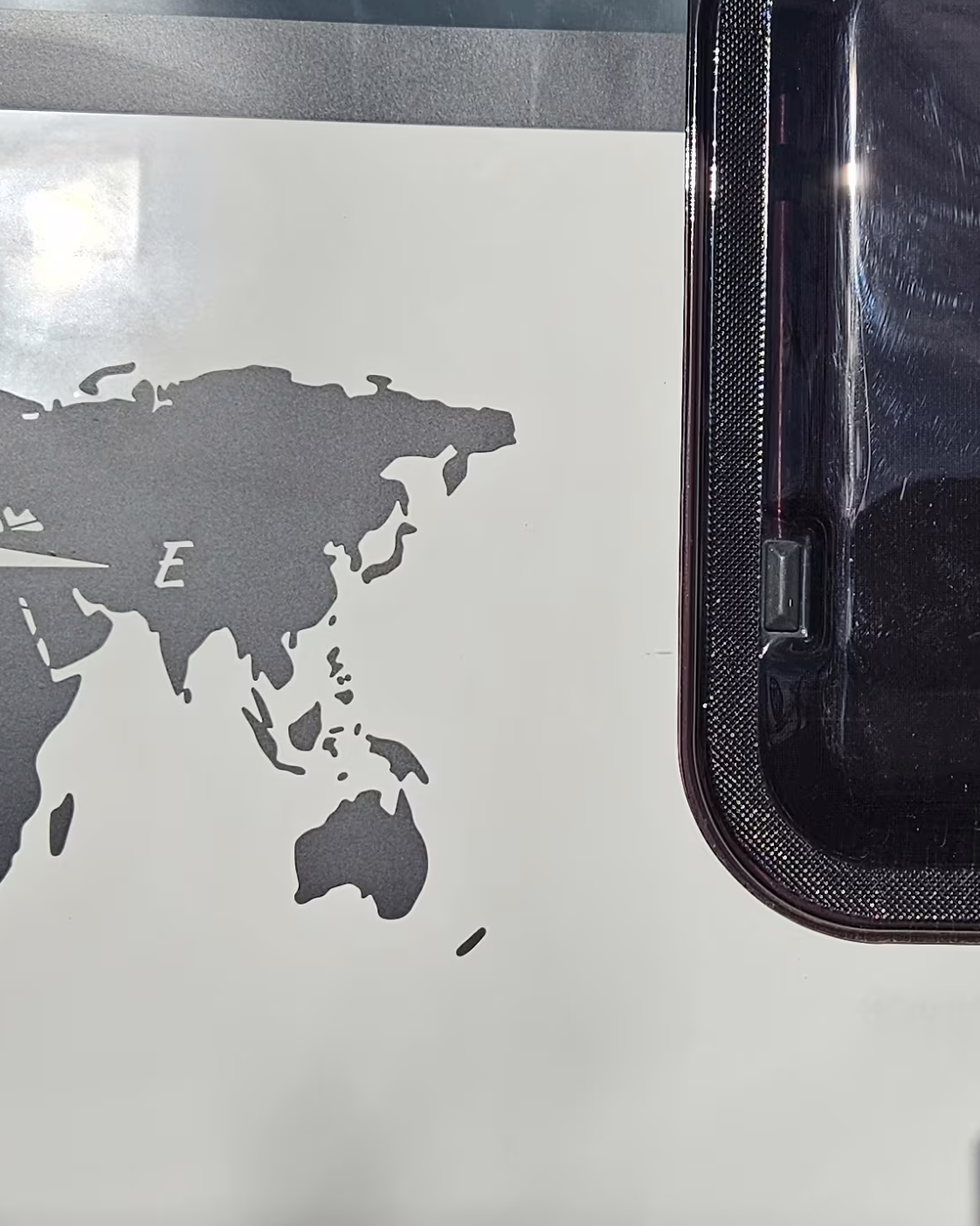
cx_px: 646
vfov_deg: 29.6
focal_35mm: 64
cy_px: 544
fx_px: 2321
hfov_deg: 23.7
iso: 25
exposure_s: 1/6101
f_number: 1.8
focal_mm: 5.4
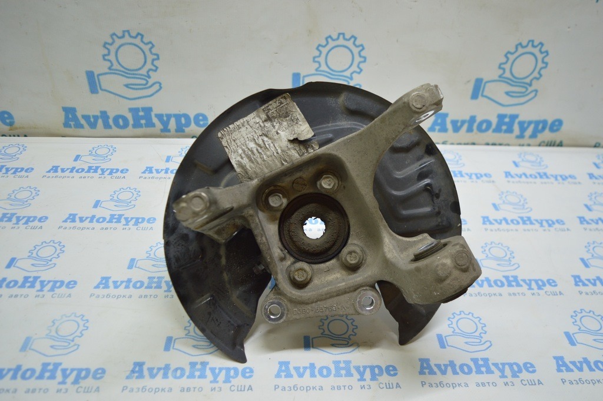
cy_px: 200
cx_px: 302
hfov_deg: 62.0
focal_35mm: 30
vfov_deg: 43.5
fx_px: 502
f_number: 3.5
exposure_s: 1/60
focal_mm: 20
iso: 400
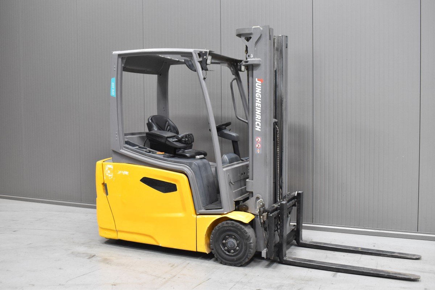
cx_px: 218
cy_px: 145
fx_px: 435
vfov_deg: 36.9
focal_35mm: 36
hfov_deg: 53.1
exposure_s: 1/30
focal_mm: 24
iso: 1600
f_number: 5
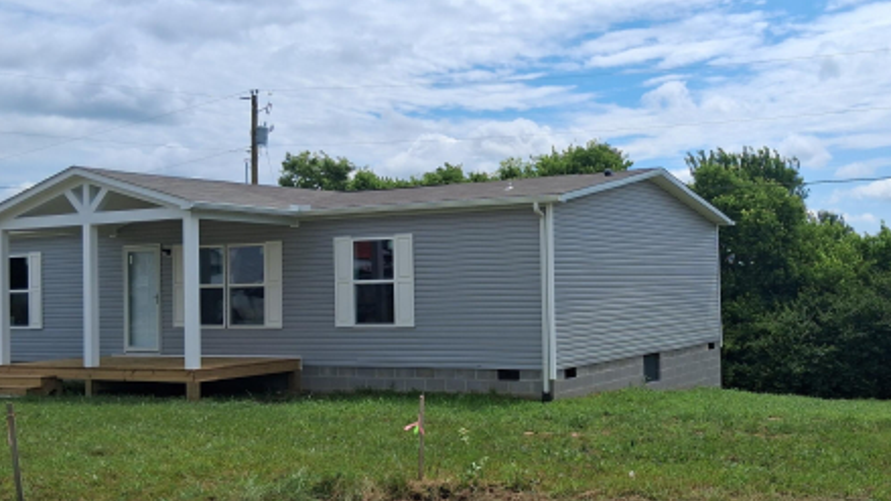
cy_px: 268
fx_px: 1016
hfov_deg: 46.7
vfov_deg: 27.7
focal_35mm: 43
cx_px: 588
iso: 25
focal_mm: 3.98
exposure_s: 1/1139
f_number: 1.8
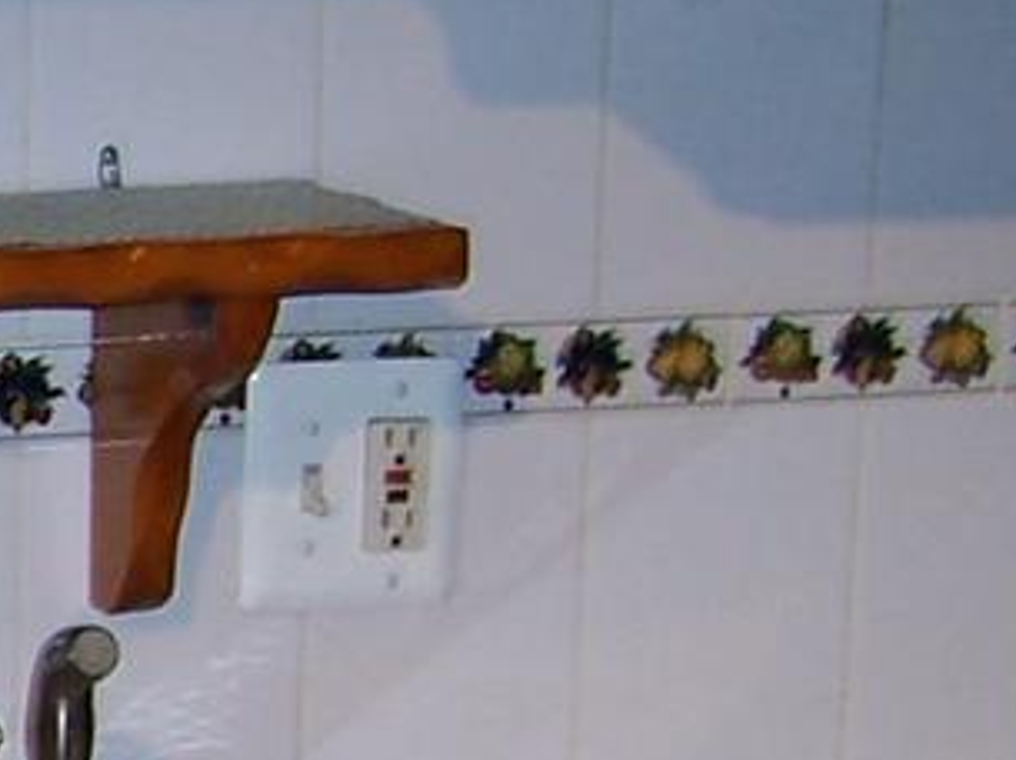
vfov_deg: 9.4
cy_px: 770
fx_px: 4573
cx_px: -929
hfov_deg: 11.6
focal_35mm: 156
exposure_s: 1/60
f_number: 2.8
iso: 80
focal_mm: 5.5
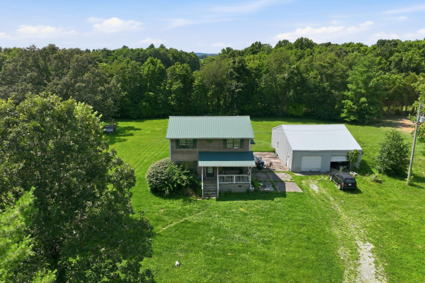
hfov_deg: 69.4
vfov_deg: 49.5
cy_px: 142
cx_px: 212
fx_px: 307
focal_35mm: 26
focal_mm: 12.3
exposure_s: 1/3200
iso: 160
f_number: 2.8
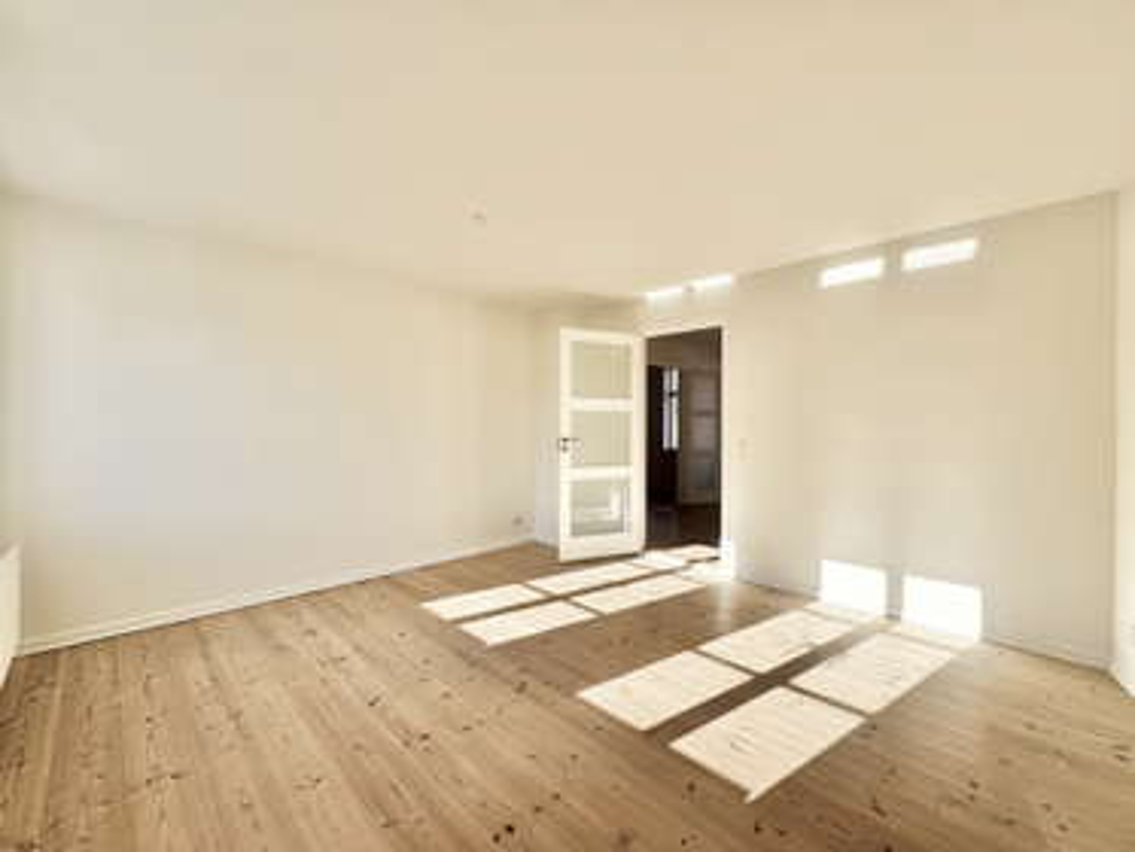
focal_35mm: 14
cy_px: 426
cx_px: 568
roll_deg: -0.3
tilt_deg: -0.5
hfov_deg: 102.0
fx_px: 459
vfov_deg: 85.7
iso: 40
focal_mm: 2.22
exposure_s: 1/407
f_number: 2.2
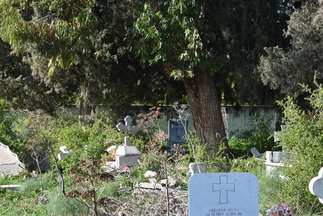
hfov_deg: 17.8
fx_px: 1029
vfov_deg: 12.0
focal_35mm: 115
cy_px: 109
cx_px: 129
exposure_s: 1/250
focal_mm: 55
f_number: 8
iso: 200
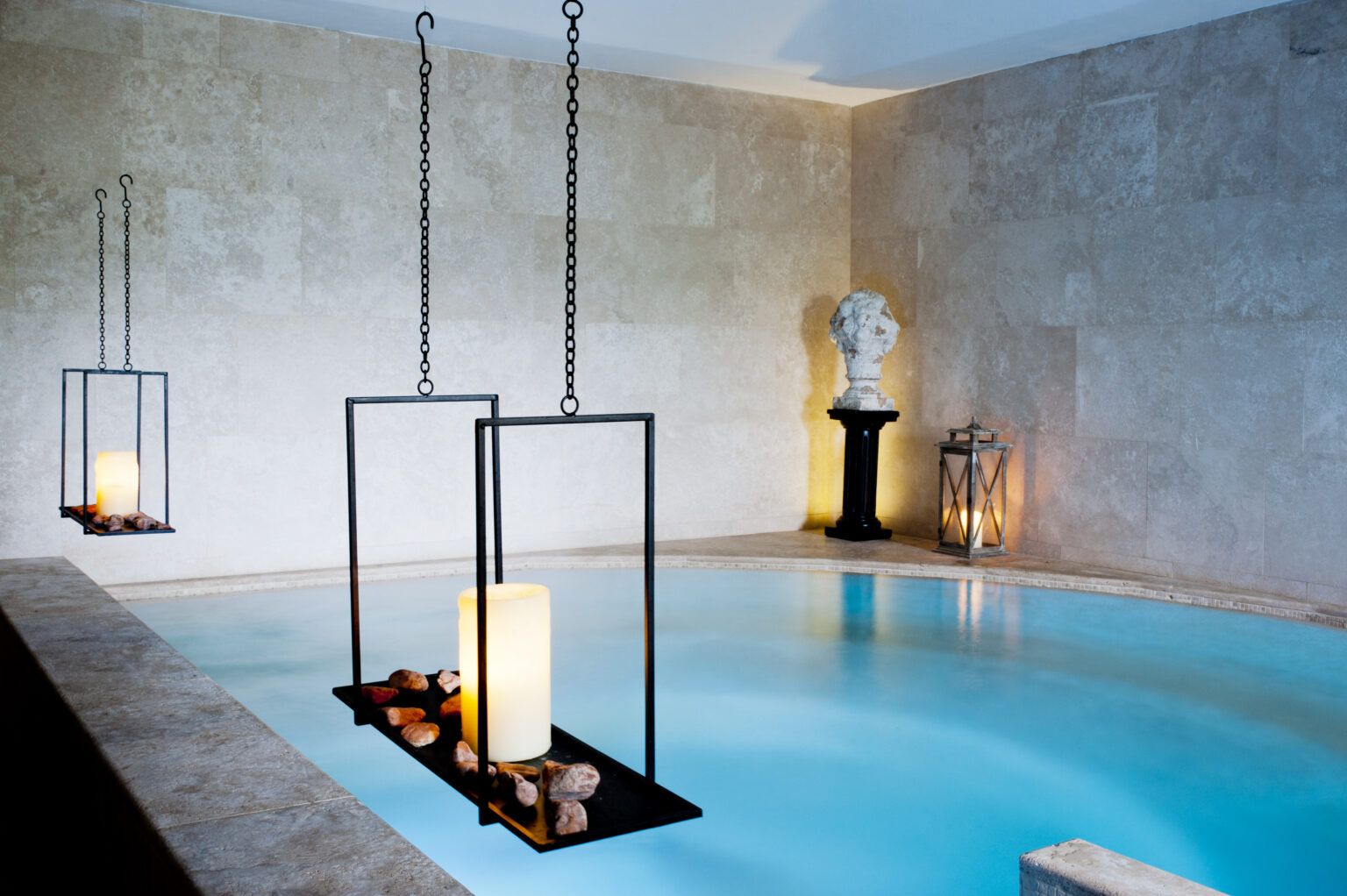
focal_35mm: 35
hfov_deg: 54.5
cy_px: 448
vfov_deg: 37.8
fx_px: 1309
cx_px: 674
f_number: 16
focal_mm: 35
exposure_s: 4
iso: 200
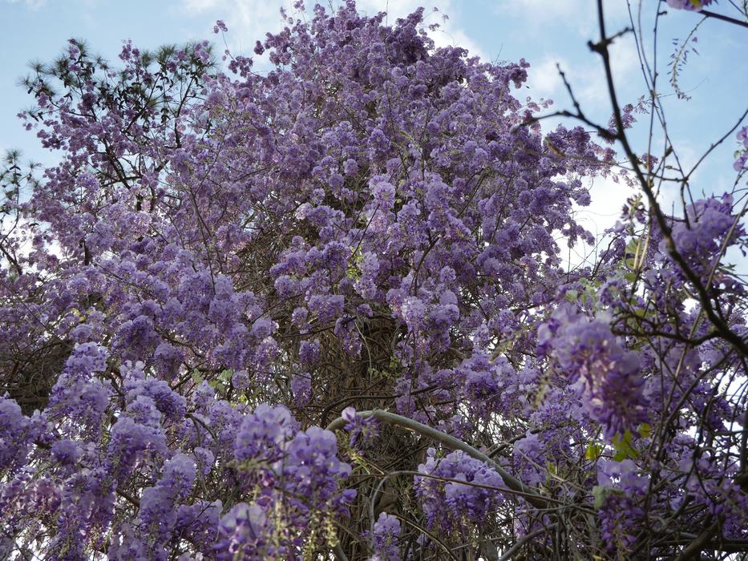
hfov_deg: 46.8
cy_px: 280
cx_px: 374
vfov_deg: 36.0
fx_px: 864
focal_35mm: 40
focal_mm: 20
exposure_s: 1/160
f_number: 5.6
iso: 200
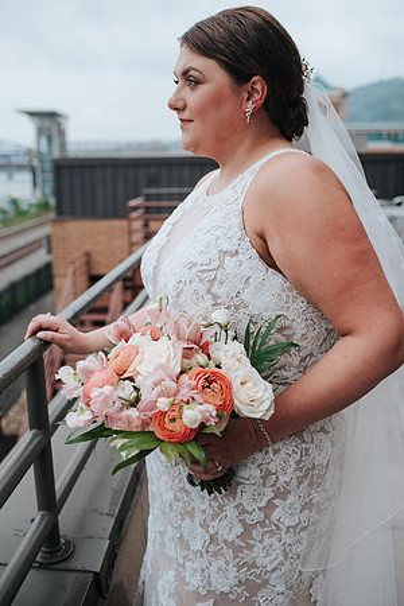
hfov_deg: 37.9
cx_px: 202
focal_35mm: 35
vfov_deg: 54.4
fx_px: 589
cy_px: 303
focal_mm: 35
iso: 100
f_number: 3.2
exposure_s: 1/800
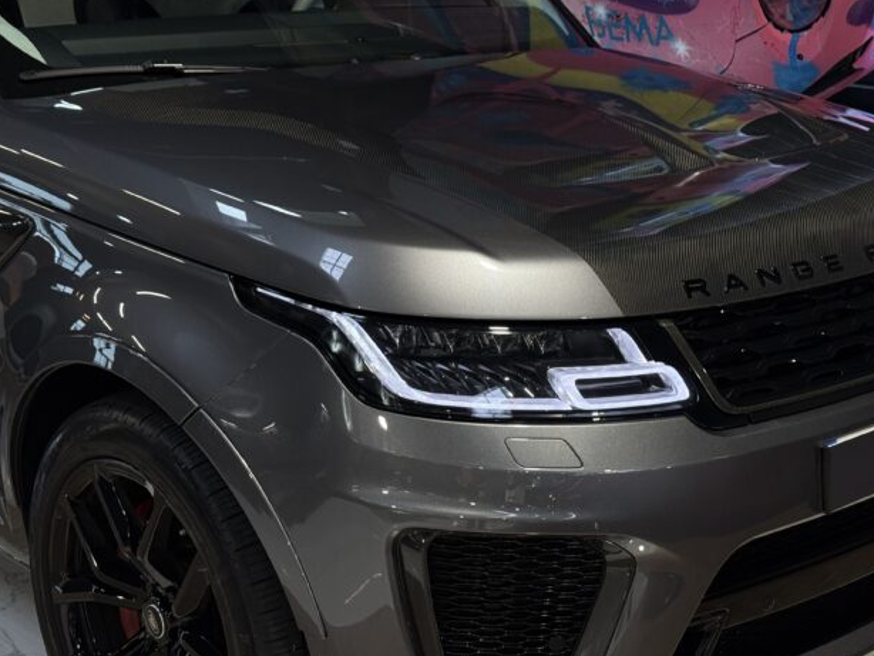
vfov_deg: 24.4
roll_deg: -1.0
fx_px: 1515
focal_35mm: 60
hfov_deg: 32.1
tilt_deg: -19.3
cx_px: 527
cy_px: 403
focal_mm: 6.76
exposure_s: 1/101
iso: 80
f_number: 1.78
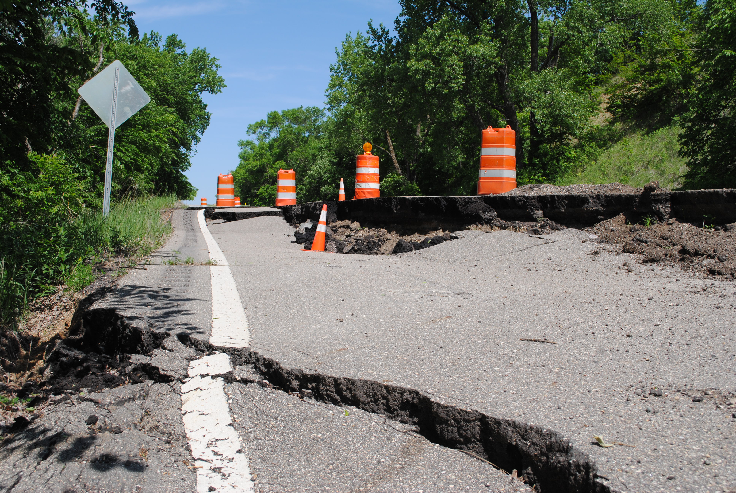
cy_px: 246
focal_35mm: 36
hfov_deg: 53.1
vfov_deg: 37.0
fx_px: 737
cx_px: 368
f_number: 9
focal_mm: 24
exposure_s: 1/320
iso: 100
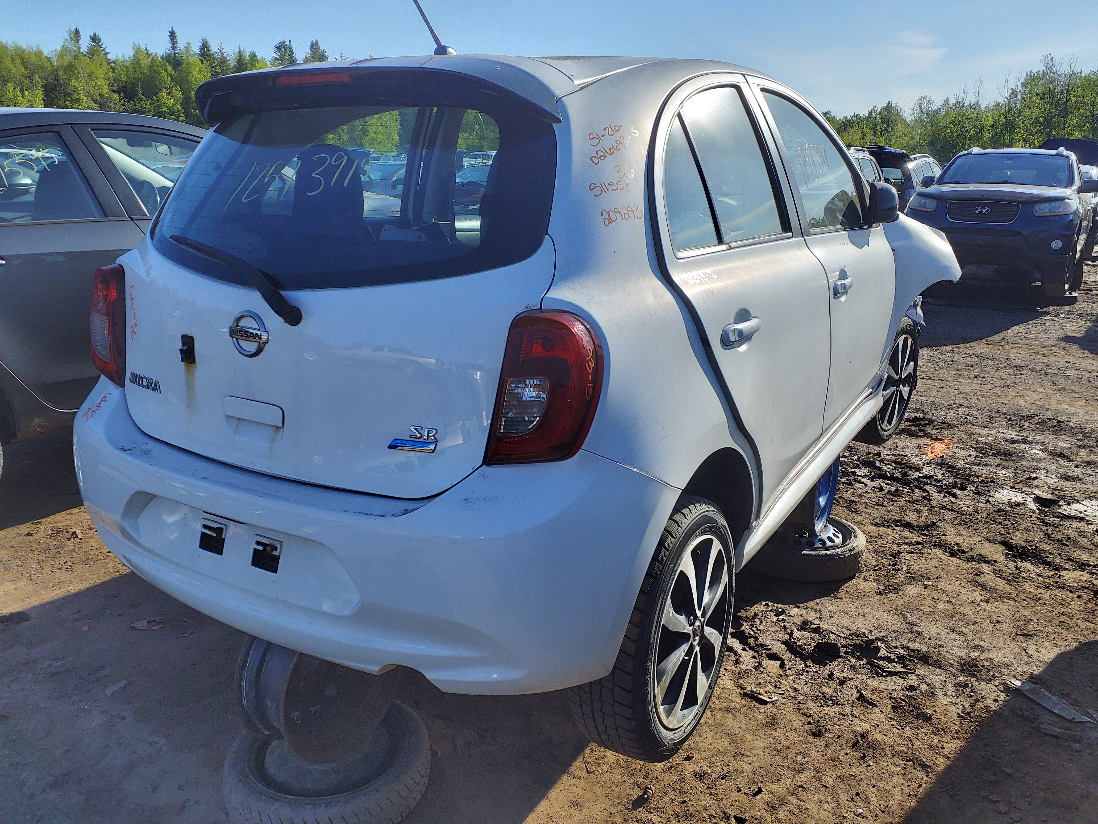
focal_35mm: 26
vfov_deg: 53.1
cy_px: 412
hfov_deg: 67.3
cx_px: 549
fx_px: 825
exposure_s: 1/748
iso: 40
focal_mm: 3.58
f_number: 1.9
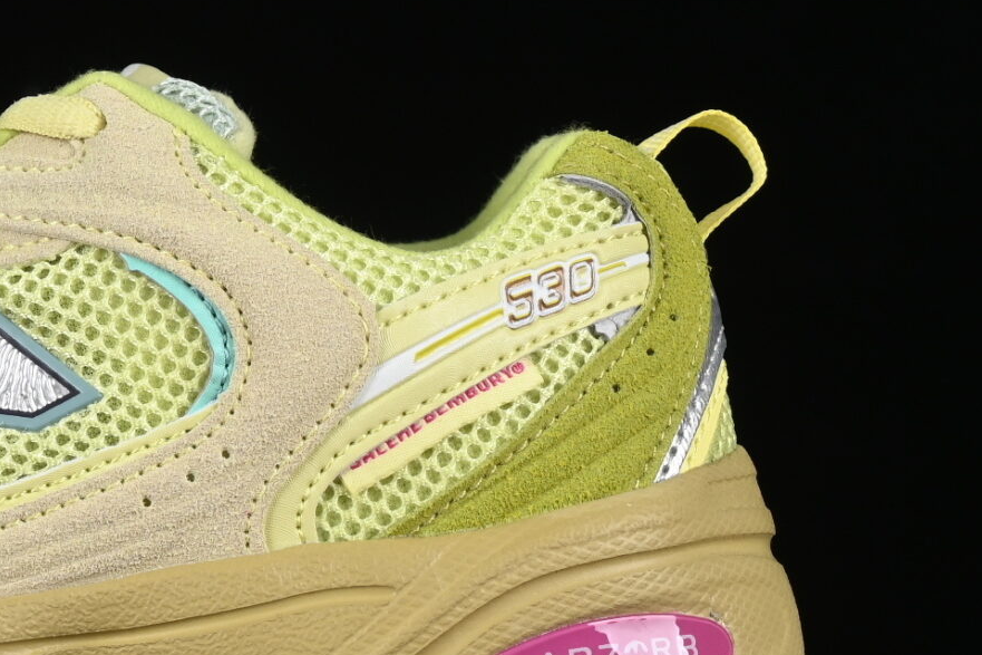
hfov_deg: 9.4
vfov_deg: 6.3
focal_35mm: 218
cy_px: 230
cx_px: -4
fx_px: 5945
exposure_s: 1/80
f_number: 8
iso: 160
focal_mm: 50
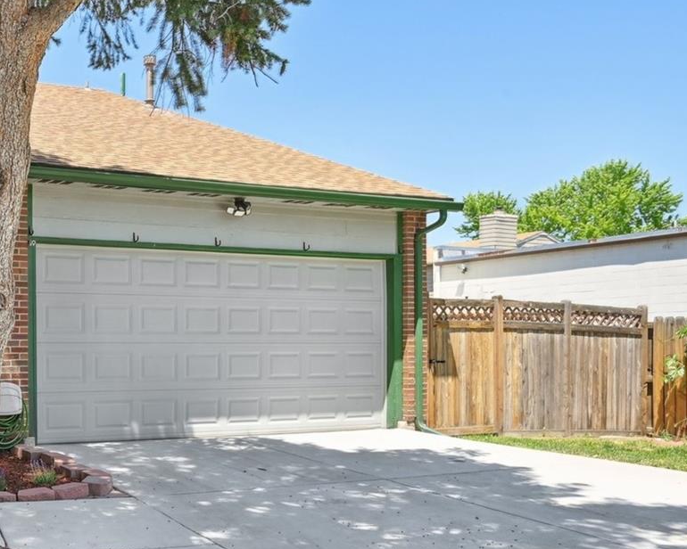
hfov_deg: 39.8
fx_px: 813
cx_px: -15
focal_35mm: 40
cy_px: 372
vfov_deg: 36.9
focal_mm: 20.5
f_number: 10
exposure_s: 1/125
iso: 400
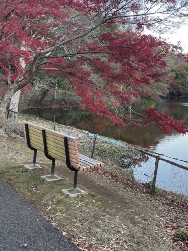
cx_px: 88
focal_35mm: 41
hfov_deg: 35.1
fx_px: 297
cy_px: 67
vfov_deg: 44.4
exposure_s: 1/121
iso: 64
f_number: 1.6
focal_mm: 4.2
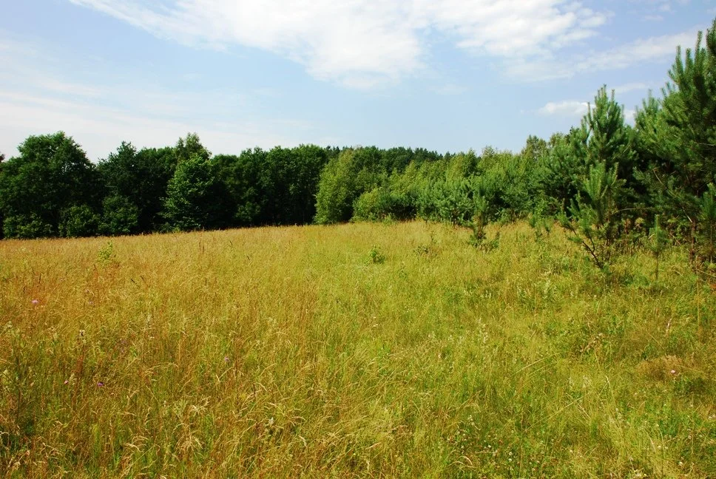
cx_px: 358
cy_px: 240
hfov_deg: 61.9
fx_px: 597
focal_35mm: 30
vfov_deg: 43.7
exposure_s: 1/250
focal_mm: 20
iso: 200
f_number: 10
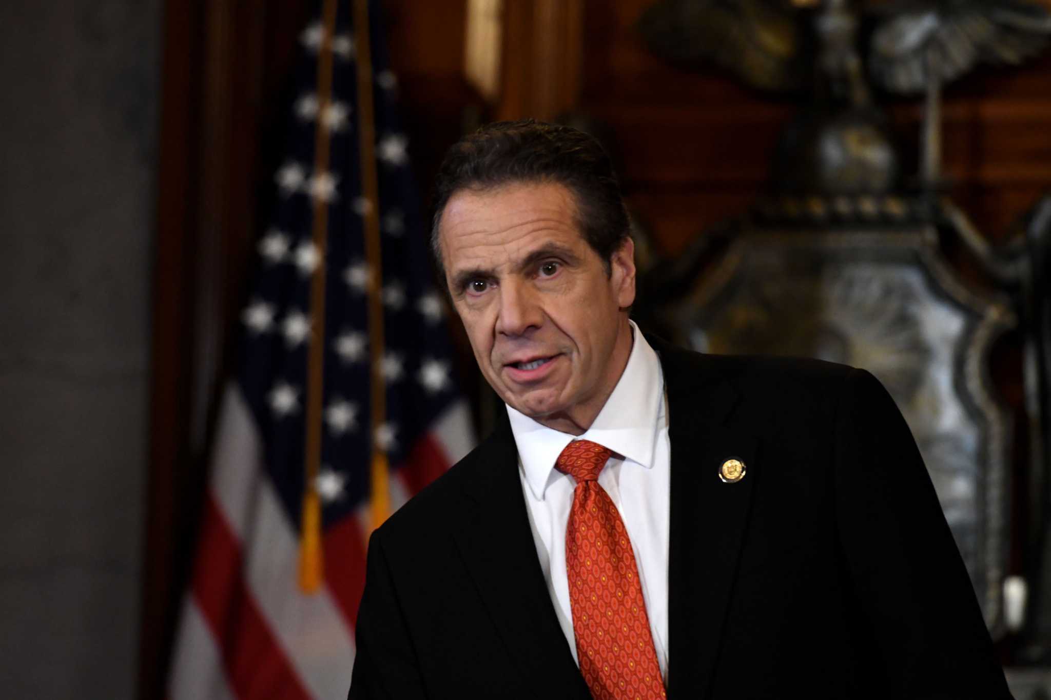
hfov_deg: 6.9
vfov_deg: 4.6
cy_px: 350
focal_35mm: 300
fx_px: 8757
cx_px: 526
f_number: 3.2
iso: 3200
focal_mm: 200
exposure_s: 1/250
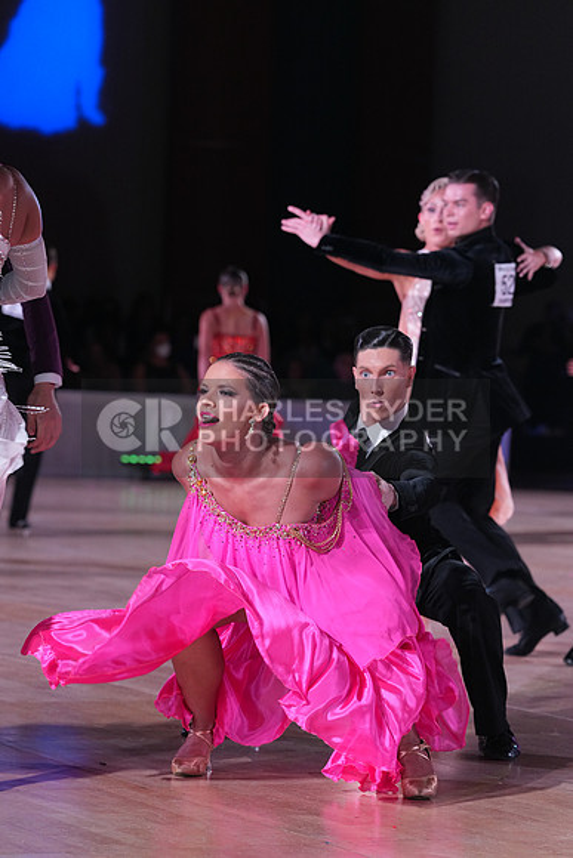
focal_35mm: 140
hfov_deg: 9.8
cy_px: 429
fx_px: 3340
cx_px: 286
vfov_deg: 14.7
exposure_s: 1/250
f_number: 5
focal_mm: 140
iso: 2500
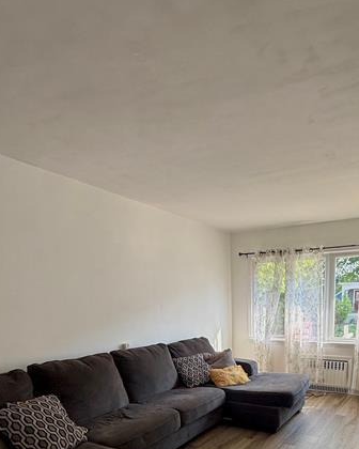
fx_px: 332
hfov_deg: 55.2
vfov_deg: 61.2
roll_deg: +1.1
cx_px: 249
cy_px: 373
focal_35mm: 25
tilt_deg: -10.6
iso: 64
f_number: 2.2
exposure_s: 1/110
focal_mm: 2.22
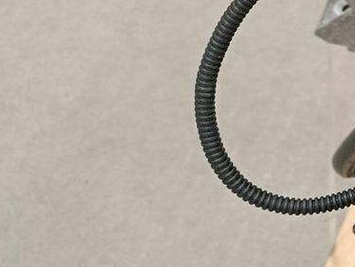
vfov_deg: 11.0
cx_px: 914
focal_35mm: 132
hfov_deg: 11.6
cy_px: -47
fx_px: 1354
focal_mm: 5.24
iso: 1248
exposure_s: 1/50
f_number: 1.7
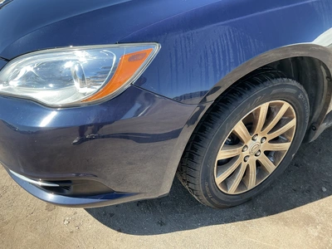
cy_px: 124
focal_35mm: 28
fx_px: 269
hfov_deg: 63.4
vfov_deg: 49.7
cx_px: 166
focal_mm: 3
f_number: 1.8
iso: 25
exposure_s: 1/442
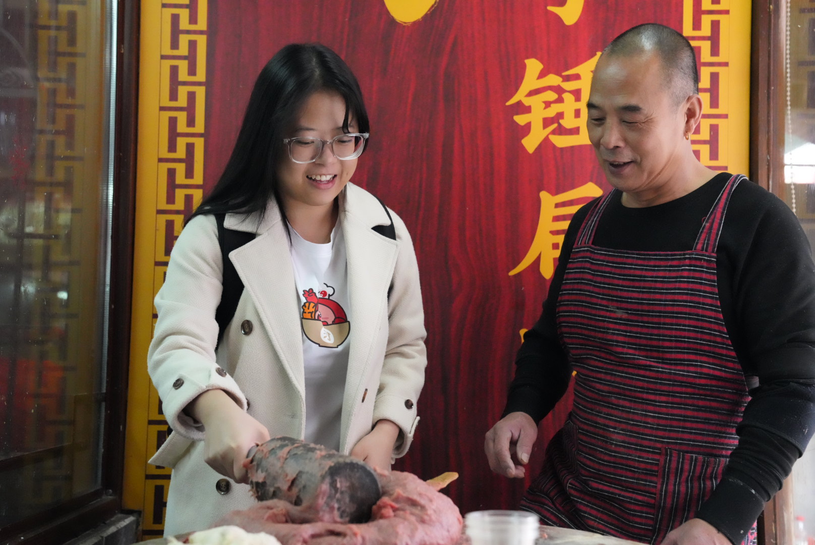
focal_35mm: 47
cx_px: 408
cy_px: 272
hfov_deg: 41.9
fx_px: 1065
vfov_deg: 28.7
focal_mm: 47
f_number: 4.5
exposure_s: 1/320
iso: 16000
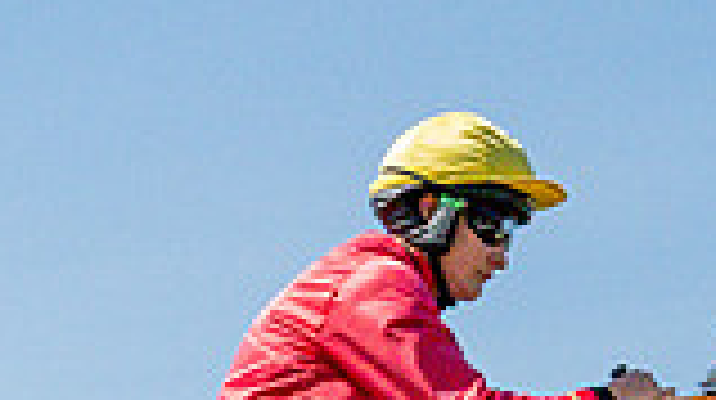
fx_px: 3812
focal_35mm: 201
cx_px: 300
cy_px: 691
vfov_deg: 5.9
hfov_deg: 10.7
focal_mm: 24
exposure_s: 1/2000
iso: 400
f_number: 9
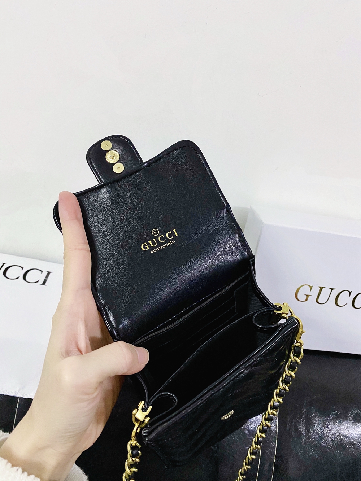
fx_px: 361
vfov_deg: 67.3
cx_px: 180
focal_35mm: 26
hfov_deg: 53.1
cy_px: 240
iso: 500
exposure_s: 1/47
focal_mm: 4.25
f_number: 1.8
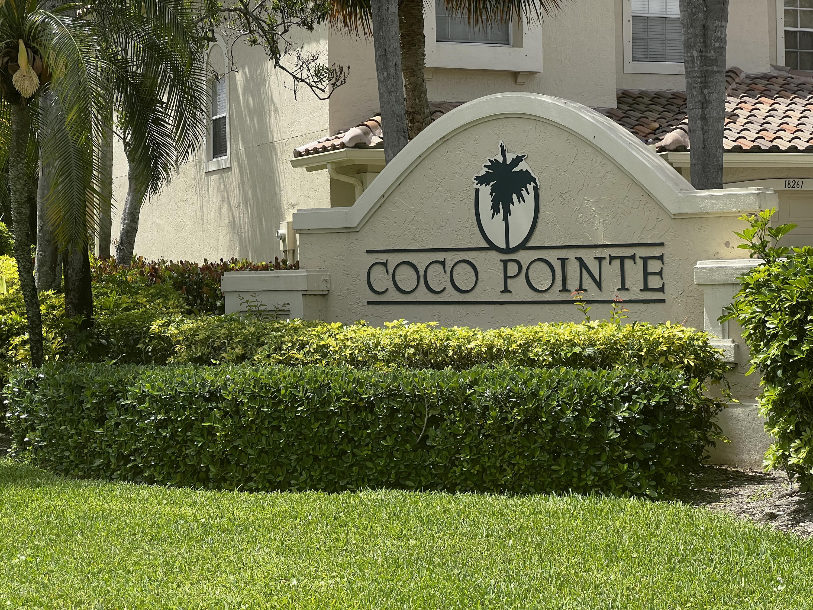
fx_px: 1808
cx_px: 406
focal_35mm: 77
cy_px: 305
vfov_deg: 19.1
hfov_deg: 25.3
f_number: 2.8
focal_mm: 9
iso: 32
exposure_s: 1/544
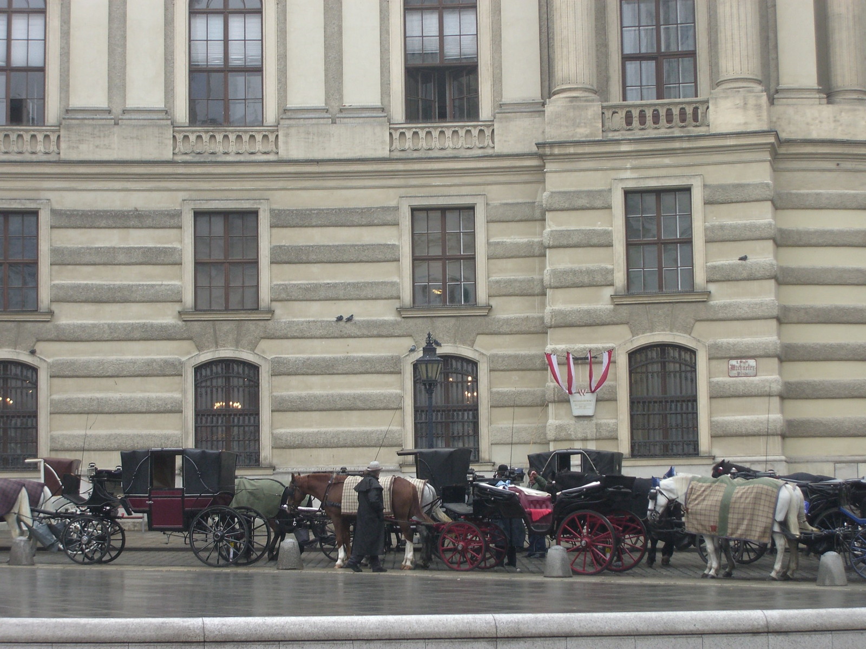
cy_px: 324
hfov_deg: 24.4
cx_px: 433
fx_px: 2001
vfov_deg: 18.4
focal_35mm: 80
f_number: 4.4
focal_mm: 16.6
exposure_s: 1/125
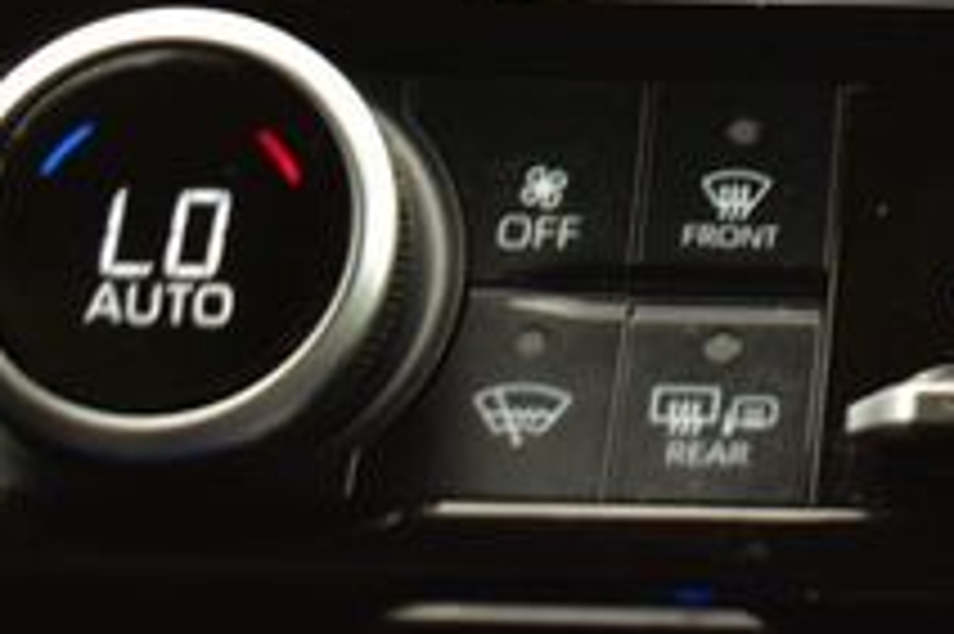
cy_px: -292
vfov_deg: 7.1
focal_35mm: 190
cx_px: 1359
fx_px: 5031
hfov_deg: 10.5
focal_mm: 42
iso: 900
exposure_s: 1/15
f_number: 6.3
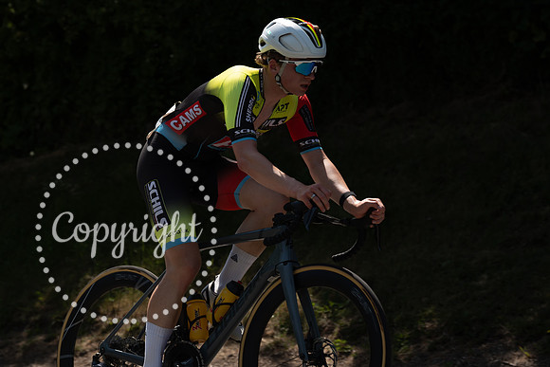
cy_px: 124
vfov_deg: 10.1
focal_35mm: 135
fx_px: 2065
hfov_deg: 15.1
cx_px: 186
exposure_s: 1/1000
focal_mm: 102
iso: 100
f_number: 4.5
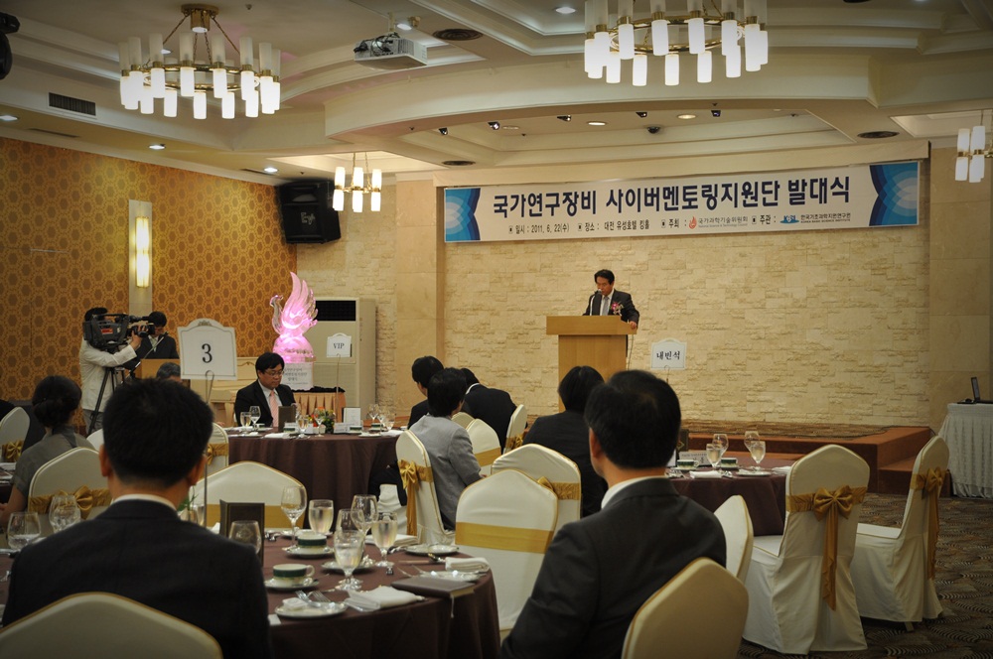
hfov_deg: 38.9
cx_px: 496
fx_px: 1405
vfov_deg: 26.4
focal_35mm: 51
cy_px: 330
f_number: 5
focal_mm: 34
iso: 400
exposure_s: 1/25
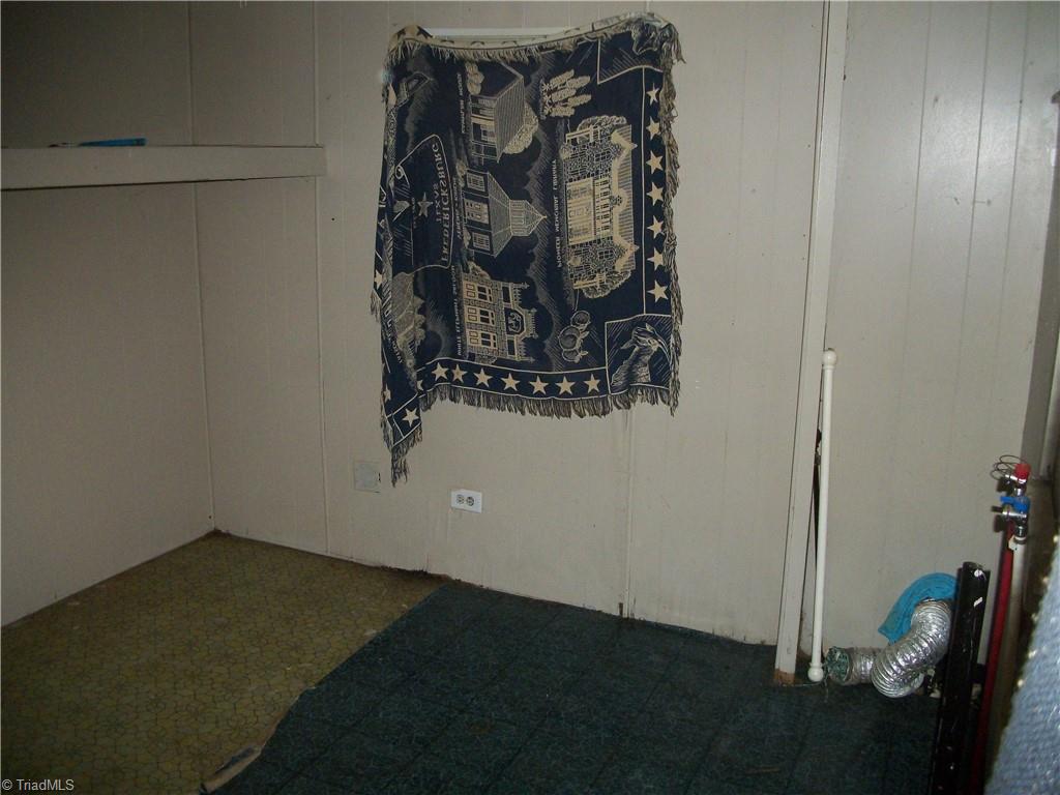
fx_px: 980
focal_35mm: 32
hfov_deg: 56.8
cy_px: 398
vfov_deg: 44.2
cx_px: 530
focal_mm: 5.7
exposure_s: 1/500
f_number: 2.9
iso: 250
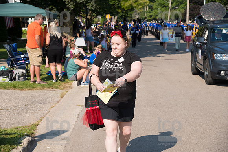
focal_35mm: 82
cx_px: 114
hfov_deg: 24.8
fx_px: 519
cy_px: 76
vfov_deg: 16.7
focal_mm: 82
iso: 320
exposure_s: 1/800
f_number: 6.3
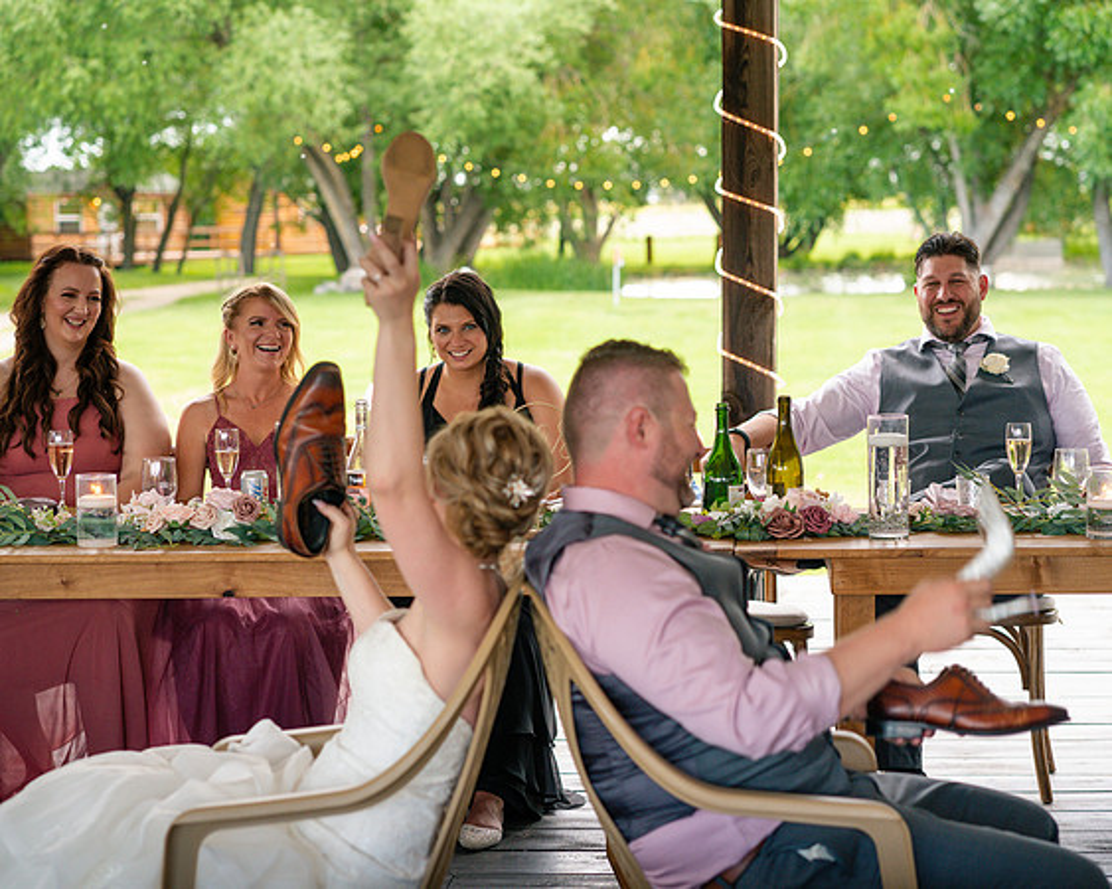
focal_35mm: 96
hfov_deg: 20.0
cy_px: 444
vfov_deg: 16.1
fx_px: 3148
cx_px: 556
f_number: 4
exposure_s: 1/160
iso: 1250
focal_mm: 85
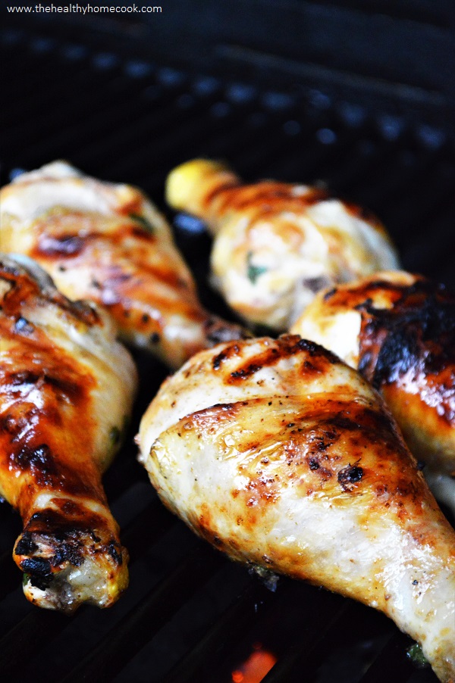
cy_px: 342
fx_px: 1367
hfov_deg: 18.9
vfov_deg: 28.1
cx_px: 228
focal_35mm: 72
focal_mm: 48
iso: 3200
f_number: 5.6
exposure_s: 1/125
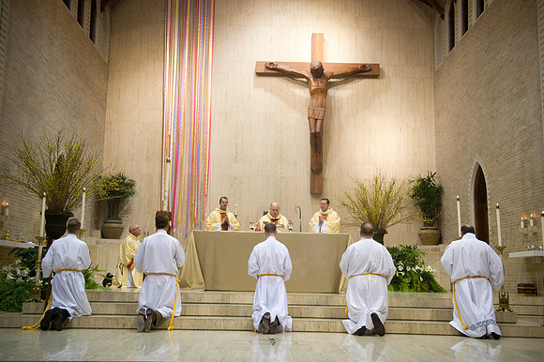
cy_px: 181
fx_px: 574
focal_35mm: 38
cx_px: 272
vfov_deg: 35.0
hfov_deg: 50.7
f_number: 2.8
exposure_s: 1/160
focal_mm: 38
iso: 2000
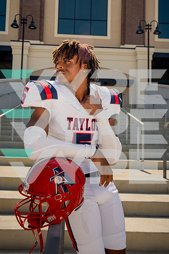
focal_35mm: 36
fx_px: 253
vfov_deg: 53.1
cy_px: 127
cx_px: 84
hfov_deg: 36.9
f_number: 7.1
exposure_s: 1/320
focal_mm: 36
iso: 100
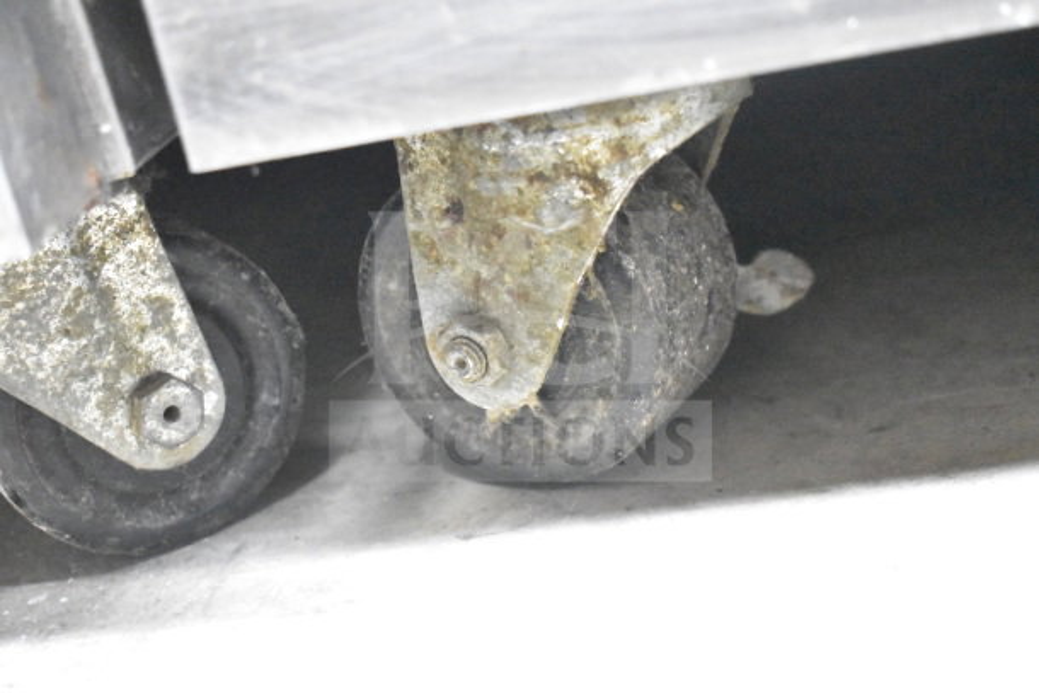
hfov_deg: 35.0
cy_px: 346
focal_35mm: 57
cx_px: 520
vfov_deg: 23.8
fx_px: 1645
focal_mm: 38
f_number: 4.8
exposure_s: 1/60
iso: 22800
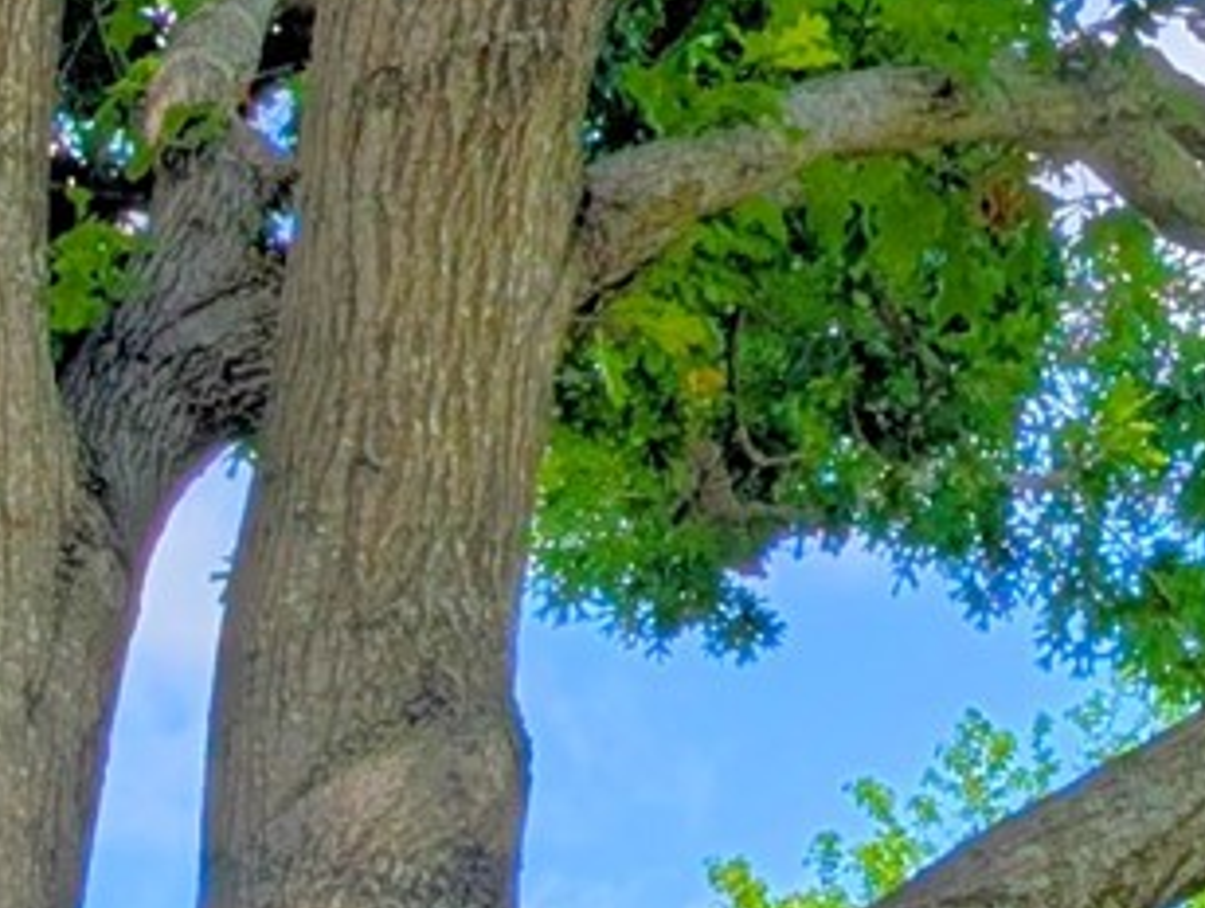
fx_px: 5544
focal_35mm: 159
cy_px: 2262
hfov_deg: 11.6
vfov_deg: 8.5
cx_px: -898
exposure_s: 1/907
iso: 21
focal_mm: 6.9
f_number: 1.68
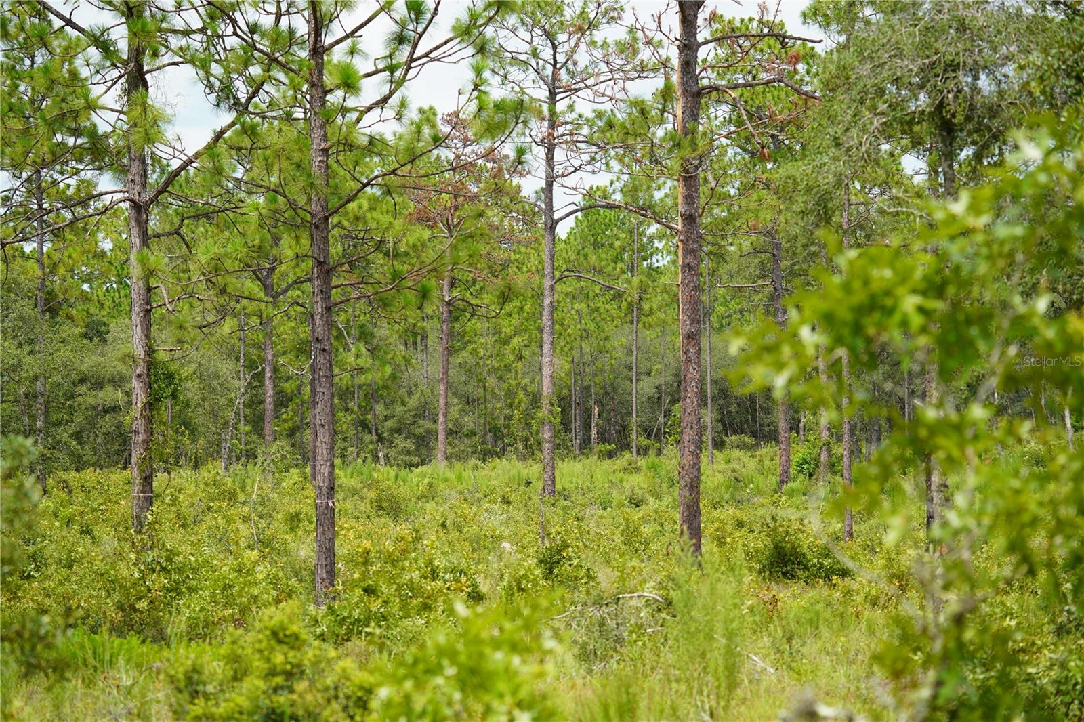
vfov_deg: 9.1
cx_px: 542
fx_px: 4515
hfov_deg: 13.7
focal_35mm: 150
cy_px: 361
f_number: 6.3
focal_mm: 150
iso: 100
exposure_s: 1/200
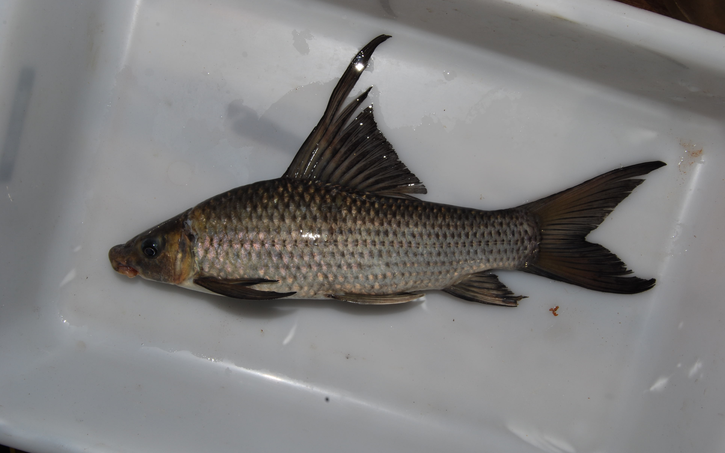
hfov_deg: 49.3
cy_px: 222
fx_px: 790
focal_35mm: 40
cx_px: 364
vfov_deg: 32.0
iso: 100
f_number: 18
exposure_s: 1/100
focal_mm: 26
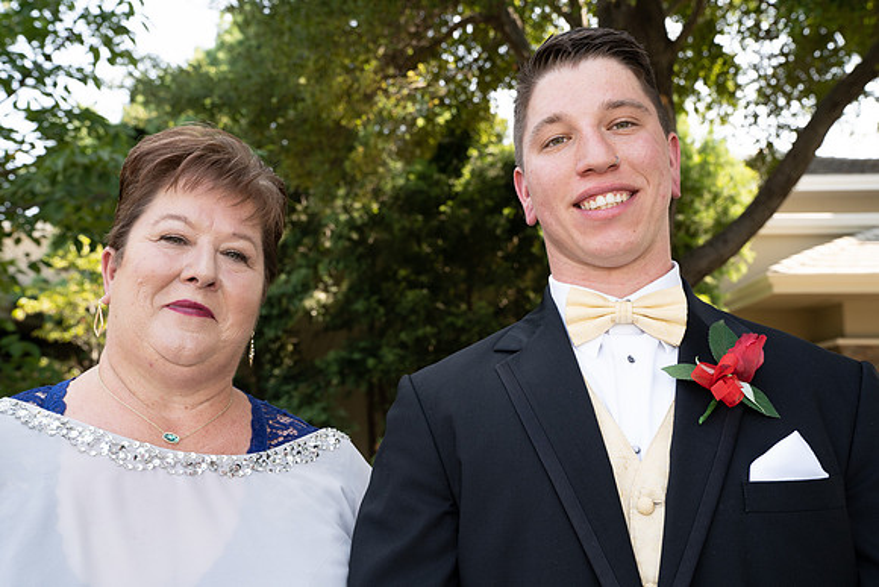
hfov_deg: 51.9
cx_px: 440
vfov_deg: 36.0
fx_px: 904
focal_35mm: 37
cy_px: 294
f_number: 6.3
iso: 400
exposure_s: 1/160
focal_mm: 37
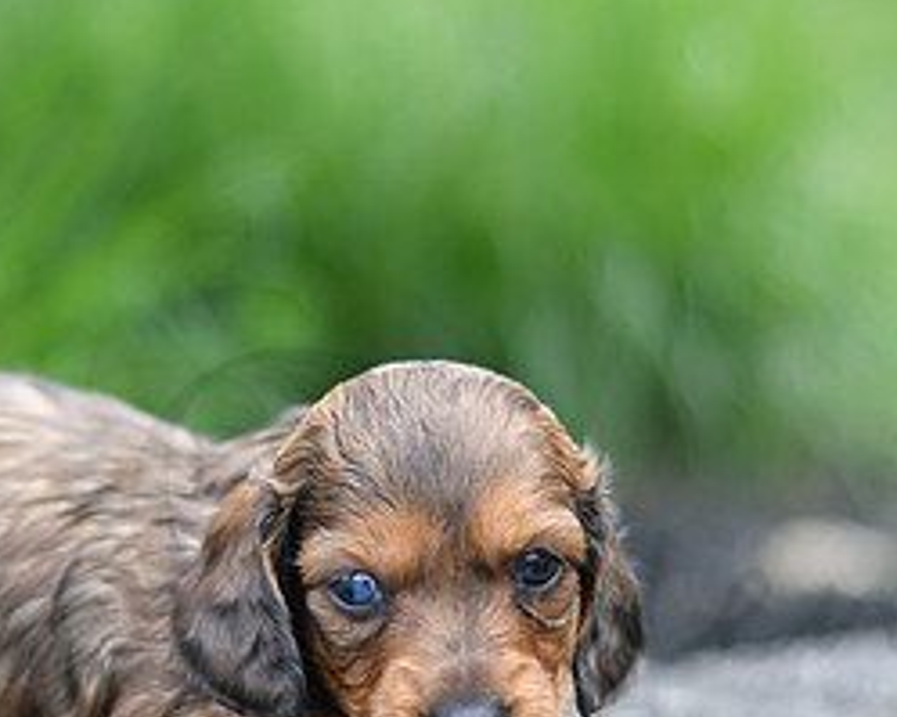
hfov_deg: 11.7
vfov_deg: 9.4
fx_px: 4352
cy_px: 506
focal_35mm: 164
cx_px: 104
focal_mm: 50
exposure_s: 1/500
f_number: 1.8
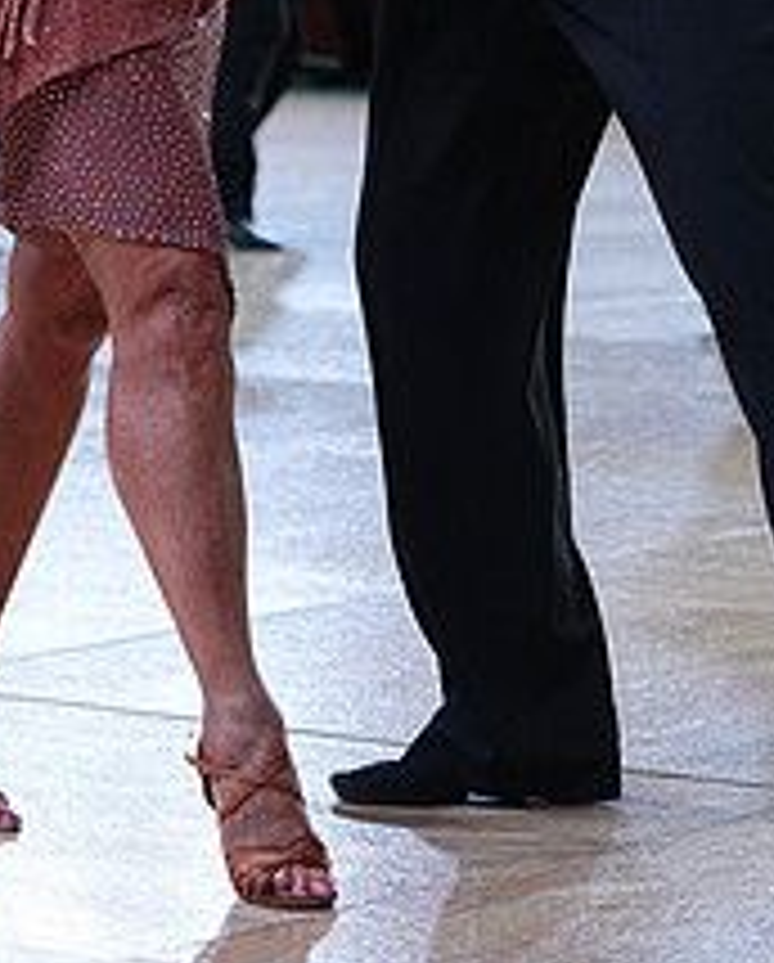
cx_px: 241
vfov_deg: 9.5
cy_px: -320
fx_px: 5654
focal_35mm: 198
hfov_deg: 7.8
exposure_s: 1/500
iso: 1000
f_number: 4
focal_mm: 78
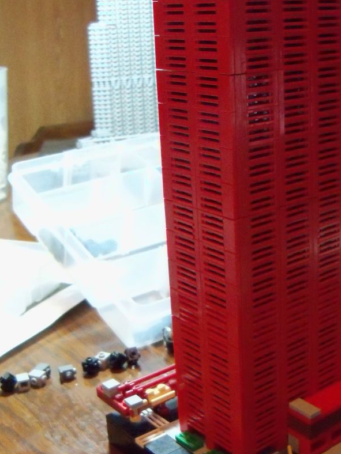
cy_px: 225
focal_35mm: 54
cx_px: 261
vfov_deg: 35.5
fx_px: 709
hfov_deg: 26.6
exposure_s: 1/40
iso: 800
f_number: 3.5
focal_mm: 6.2
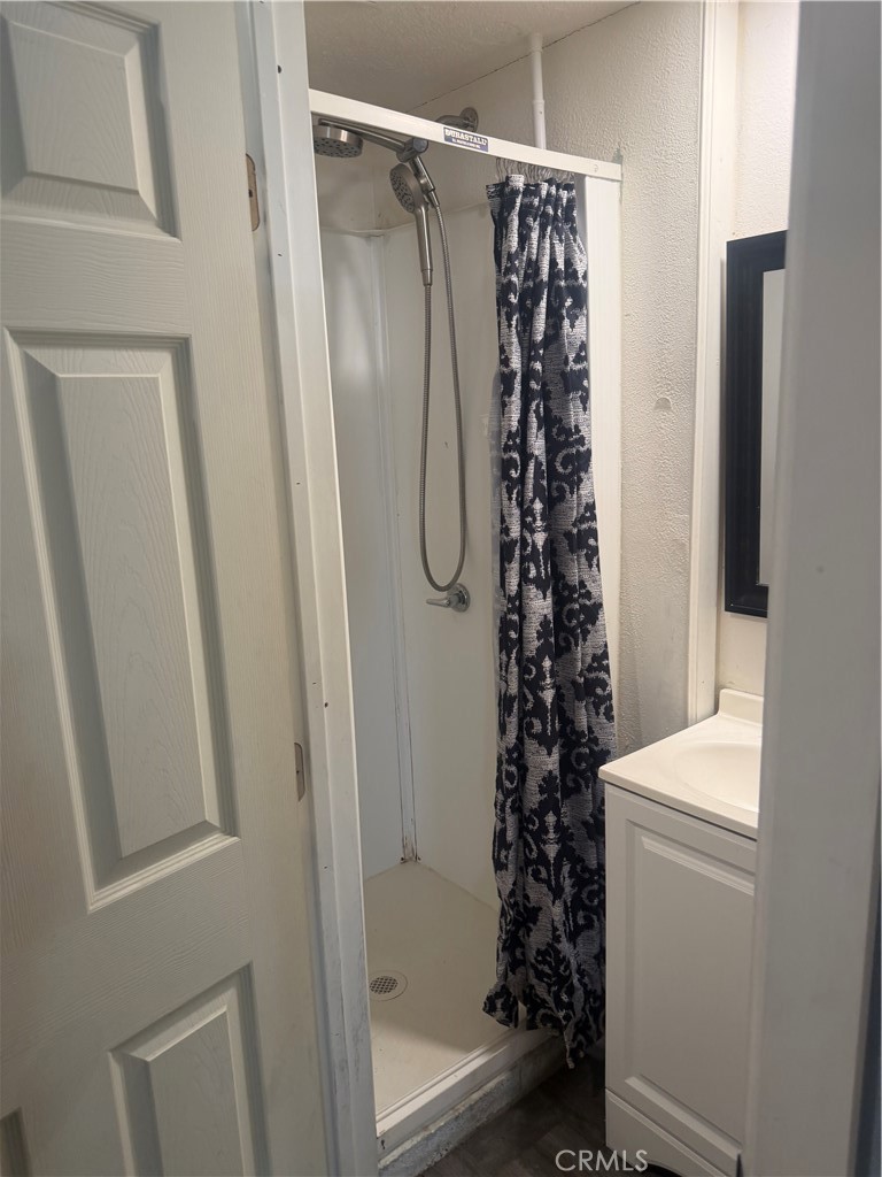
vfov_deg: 71.6
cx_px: 441
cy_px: 588
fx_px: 815
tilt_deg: -12.4
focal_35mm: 24
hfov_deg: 56.8
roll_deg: +2.2
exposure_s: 1/60
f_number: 1.78
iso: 160
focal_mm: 6.76
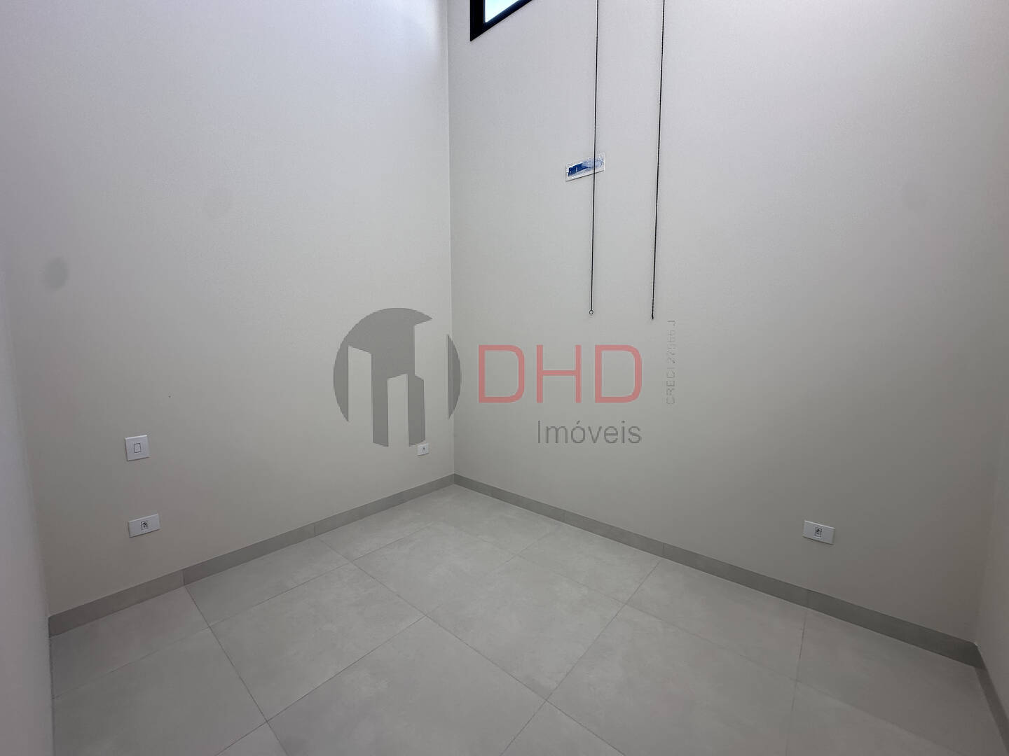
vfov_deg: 85.7
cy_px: 378
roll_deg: +0.7
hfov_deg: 102.1
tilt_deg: -5.5
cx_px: 504
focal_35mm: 14
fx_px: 408
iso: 40
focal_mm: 2.22
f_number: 2.2
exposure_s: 1/179
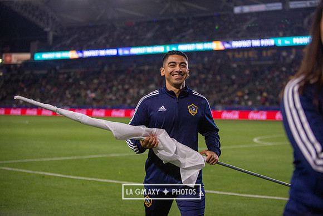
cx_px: 162
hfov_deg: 28.8
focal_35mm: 70
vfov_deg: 19.5
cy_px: 108
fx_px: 628
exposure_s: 1/2500
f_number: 2.8
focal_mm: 70
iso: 1600
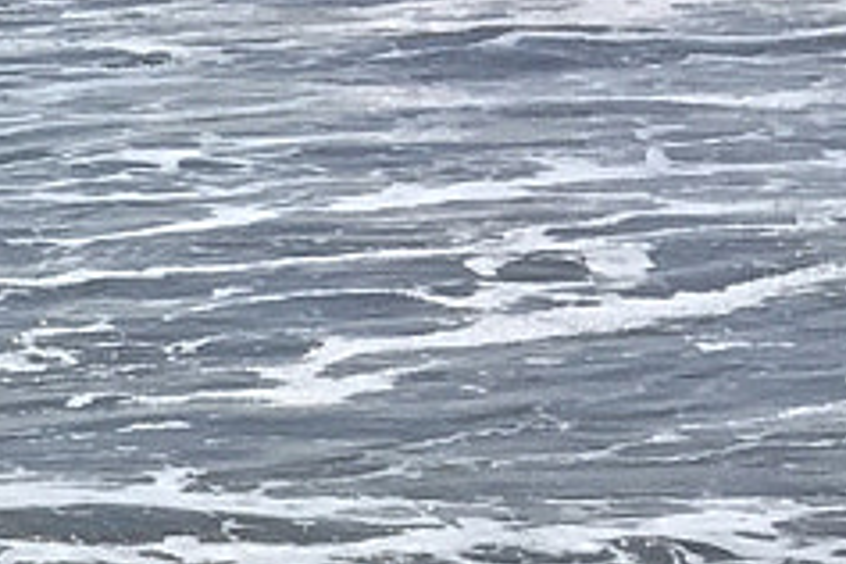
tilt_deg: -17.1
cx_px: -1724
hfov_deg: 8.4
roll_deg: +3.0
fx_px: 4794
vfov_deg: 6.6
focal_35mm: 204
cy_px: 1046
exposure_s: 1/3497
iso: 25
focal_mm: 4.15
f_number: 2.2
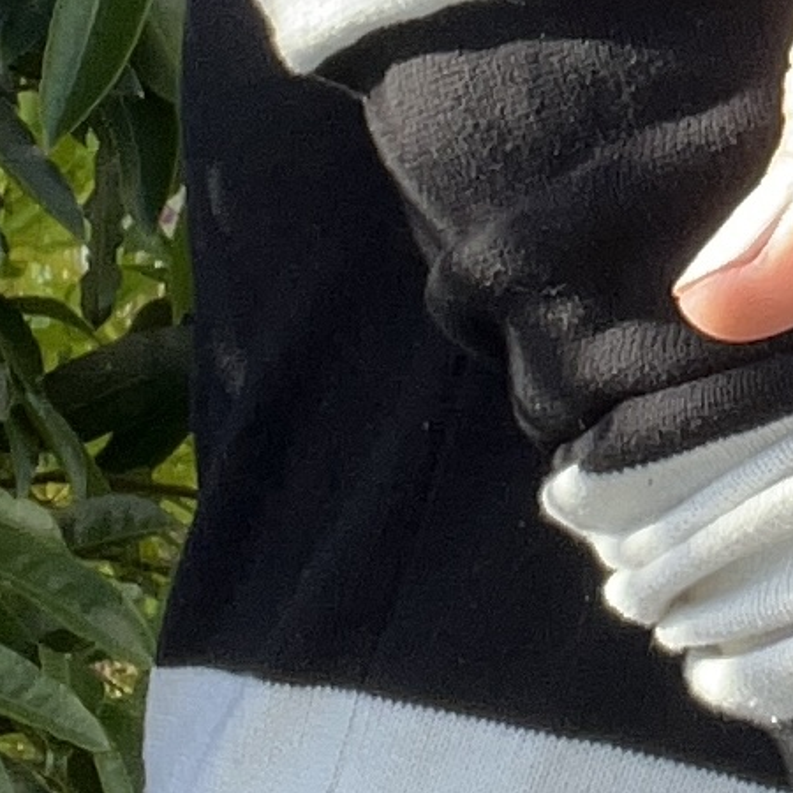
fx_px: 4717
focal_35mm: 182
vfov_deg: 9.1
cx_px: 1431
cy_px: -684
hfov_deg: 9.2
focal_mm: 2.71
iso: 25
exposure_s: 1/179
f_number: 2.2
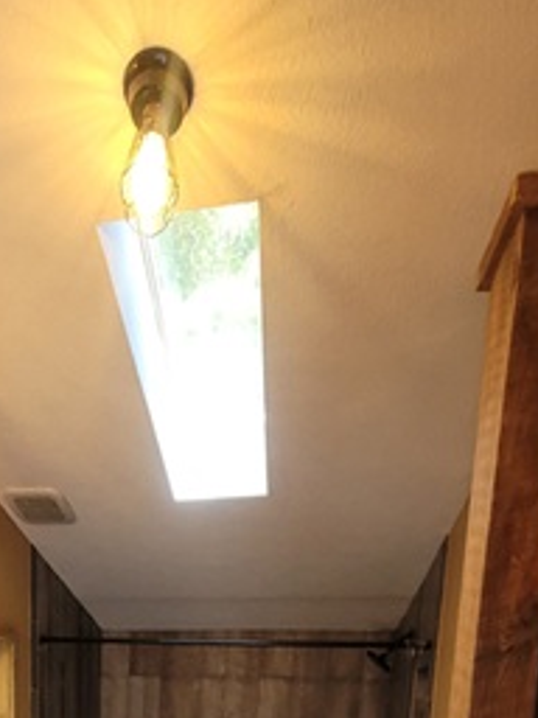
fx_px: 663
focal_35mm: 32
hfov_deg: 43.2
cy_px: 872
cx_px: 154
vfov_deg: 39.6
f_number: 2.2
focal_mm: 1.74
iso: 200
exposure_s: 1/60
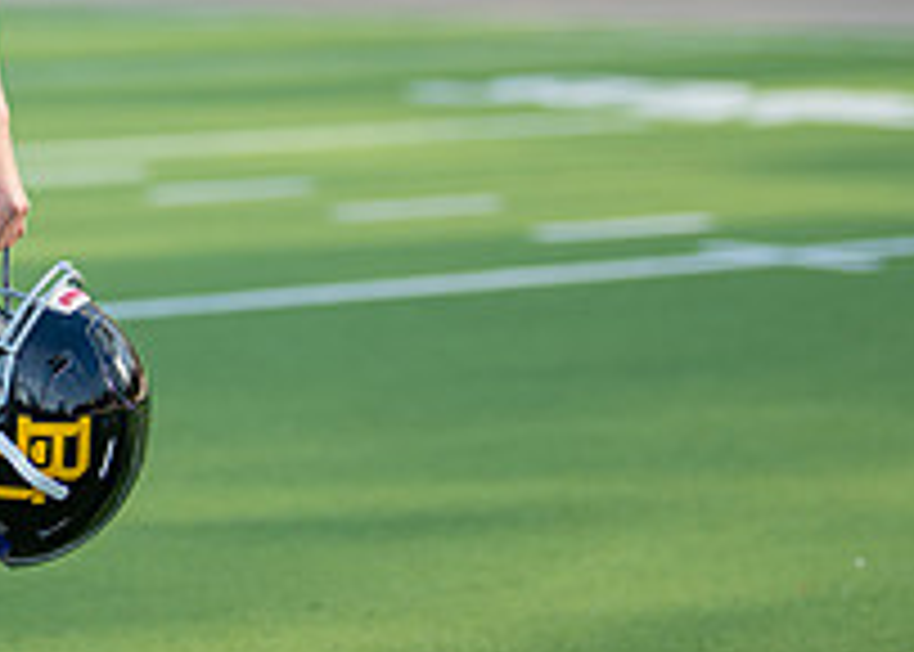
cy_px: -10
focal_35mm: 177
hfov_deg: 11.2
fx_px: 4595
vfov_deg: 8.1
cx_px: -176
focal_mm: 50
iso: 100
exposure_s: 1/3200
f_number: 1.2
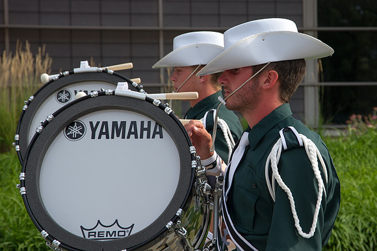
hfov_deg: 17.7
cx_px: 237
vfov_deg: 11.8
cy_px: 110
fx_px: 1210
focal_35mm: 116
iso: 320
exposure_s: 1/320
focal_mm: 90
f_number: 9
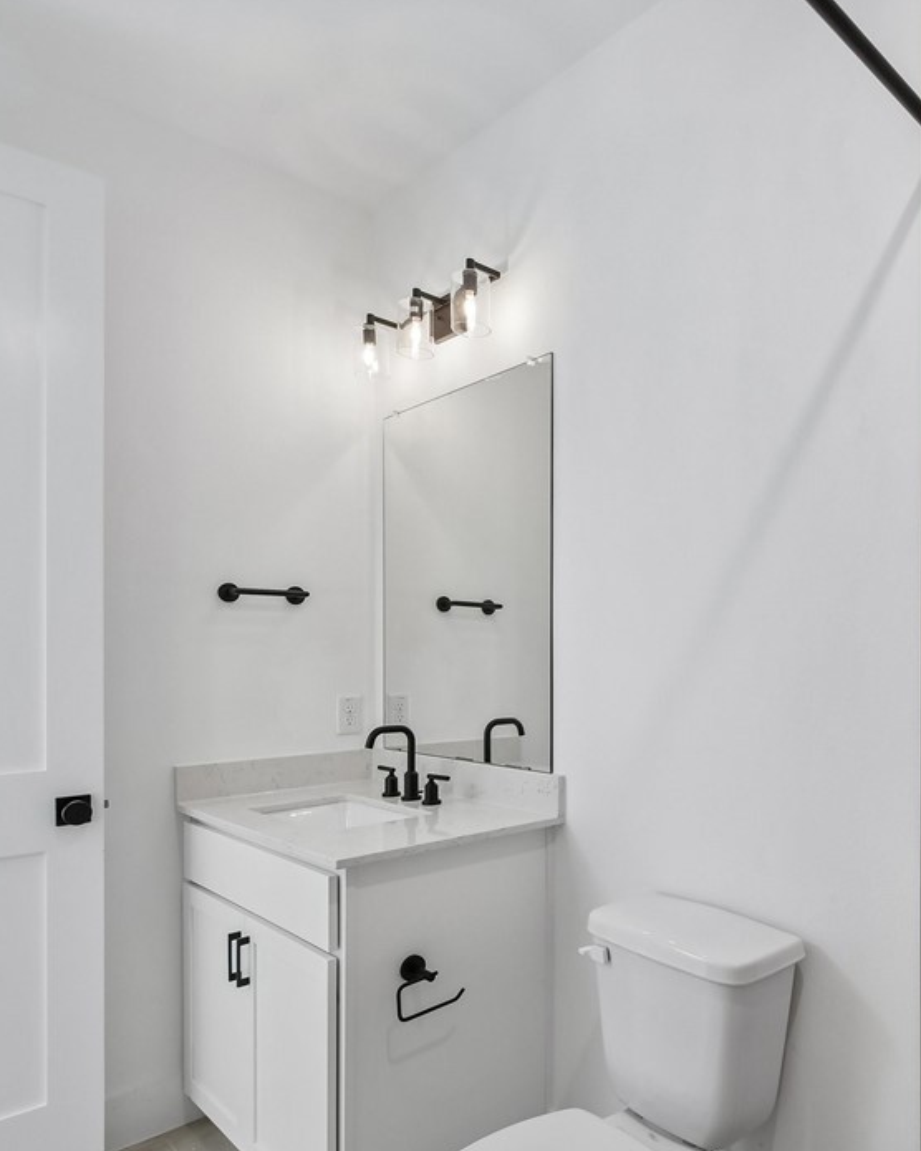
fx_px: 750
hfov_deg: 59.6
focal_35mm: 22
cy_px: 587
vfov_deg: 75.0
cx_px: 694
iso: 400
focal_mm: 10
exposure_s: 1/25
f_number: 8
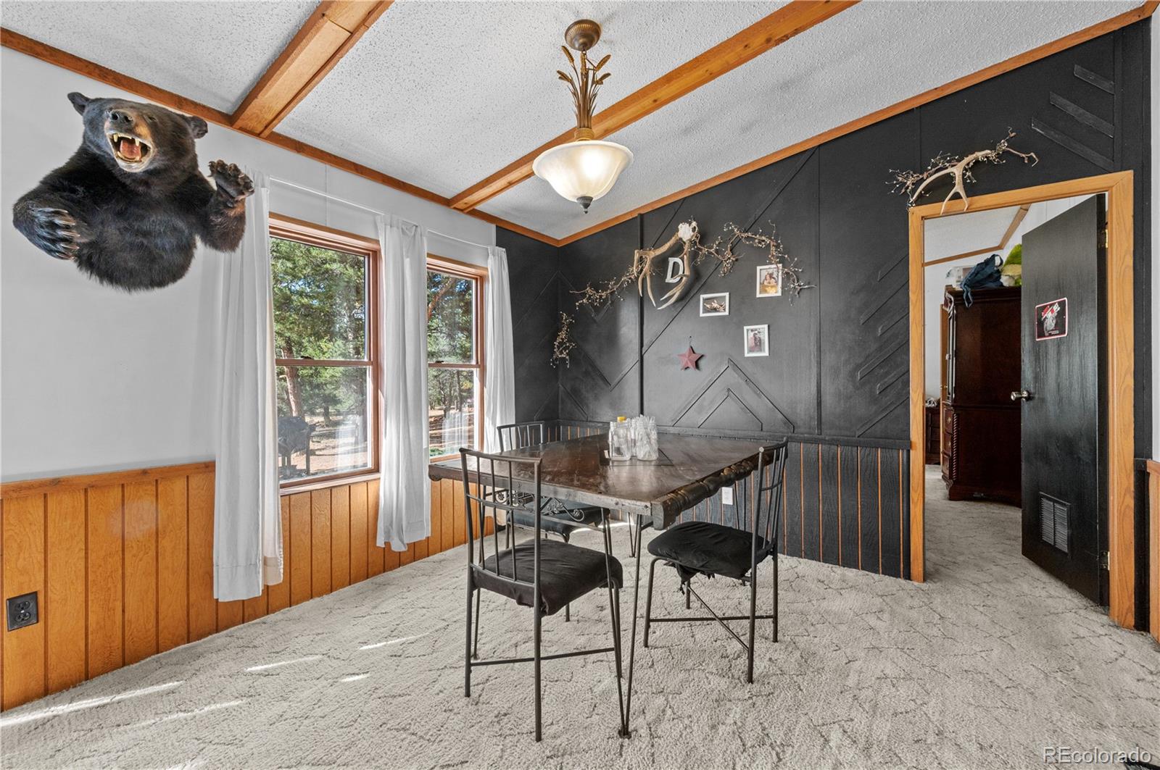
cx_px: 580
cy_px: 385
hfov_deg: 104.3
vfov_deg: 81.1
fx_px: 451
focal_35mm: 14
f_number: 11
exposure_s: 1/10
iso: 640
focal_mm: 14
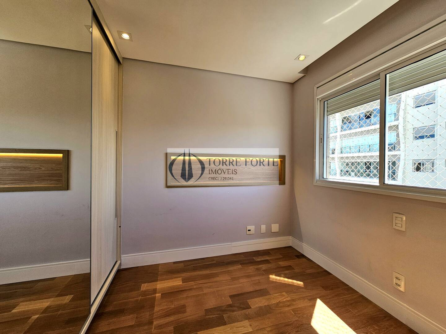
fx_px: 167
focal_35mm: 13
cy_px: 167
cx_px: 223
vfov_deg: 89.9
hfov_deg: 106.2
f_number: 2.2
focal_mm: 2.2
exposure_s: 1/192
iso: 50
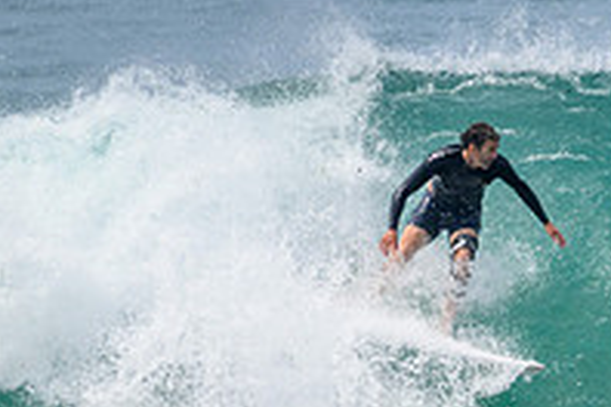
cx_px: 611
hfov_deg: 0.9
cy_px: 489
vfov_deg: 0.6
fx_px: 39848
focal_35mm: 2348
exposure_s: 1/2000
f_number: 11
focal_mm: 800
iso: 800
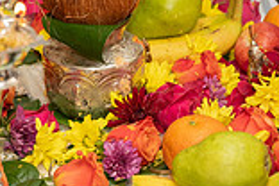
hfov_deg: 7.3
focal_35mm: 283
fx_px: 2193
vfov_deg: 4.8
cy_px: -87
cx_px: 98
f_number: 2.8
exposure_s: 1/200
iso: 500
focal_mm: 76
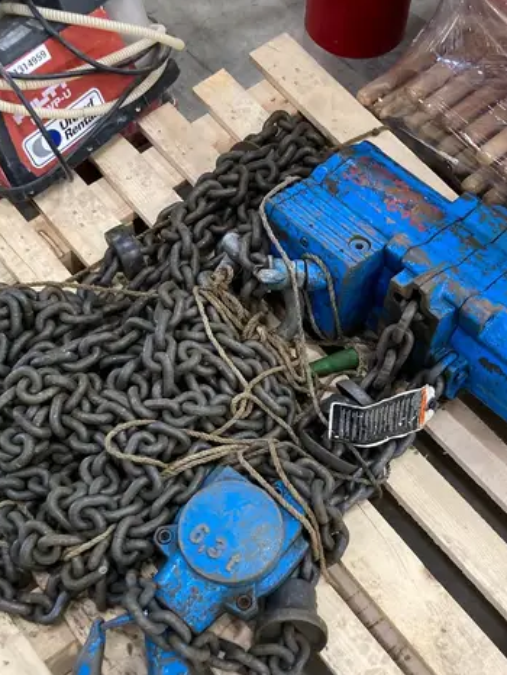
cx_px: 249
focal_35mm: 44
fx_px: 858
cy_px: 467
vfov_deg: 42.2
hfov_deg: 32.9
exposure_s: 1/60
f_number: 1.8
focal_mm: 3.99
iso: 160
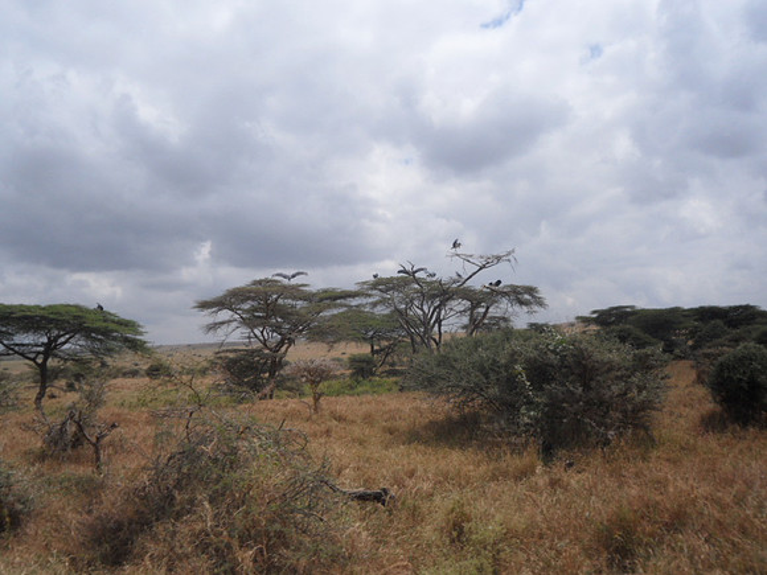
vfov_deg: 44.2
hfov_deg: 56.8
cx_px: 384
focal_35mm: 32
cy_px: 288
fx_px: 709
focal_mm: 5.7
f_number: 9.4
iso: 80
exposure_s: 1/180
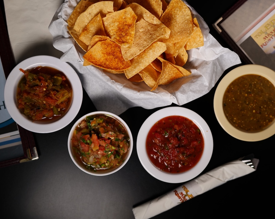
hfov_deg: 38.1
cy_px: 91
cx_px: 136
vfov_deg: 30.8
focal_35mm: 49
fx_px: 399
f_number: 2.8
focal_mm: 35
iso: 200
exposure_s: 1/125
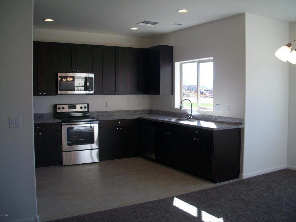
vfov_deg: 40.7
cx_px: 148
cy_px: 111
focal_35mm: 35
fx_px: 299
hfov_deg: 52.6
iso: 95
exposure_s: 1/125
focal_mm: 6.3
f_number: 3.1
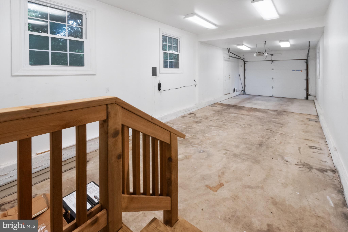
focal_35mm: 15
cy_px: 116
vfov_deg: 77.3
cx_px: 174
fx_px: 145
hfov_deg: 100.4
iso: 1250
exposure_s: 1
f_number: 22
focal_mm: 10
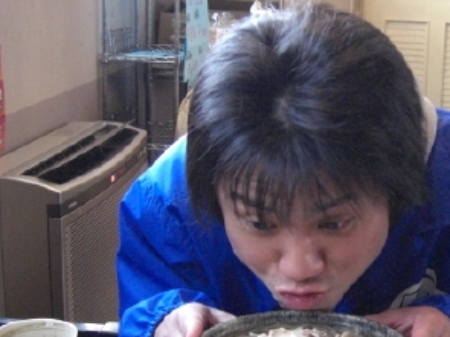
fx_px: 897
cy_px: 191
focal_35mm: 69
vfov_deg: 21.3
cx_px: 365
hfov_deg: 27.6
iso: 800
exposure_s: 1/100
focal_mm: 7.9
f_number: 2.8
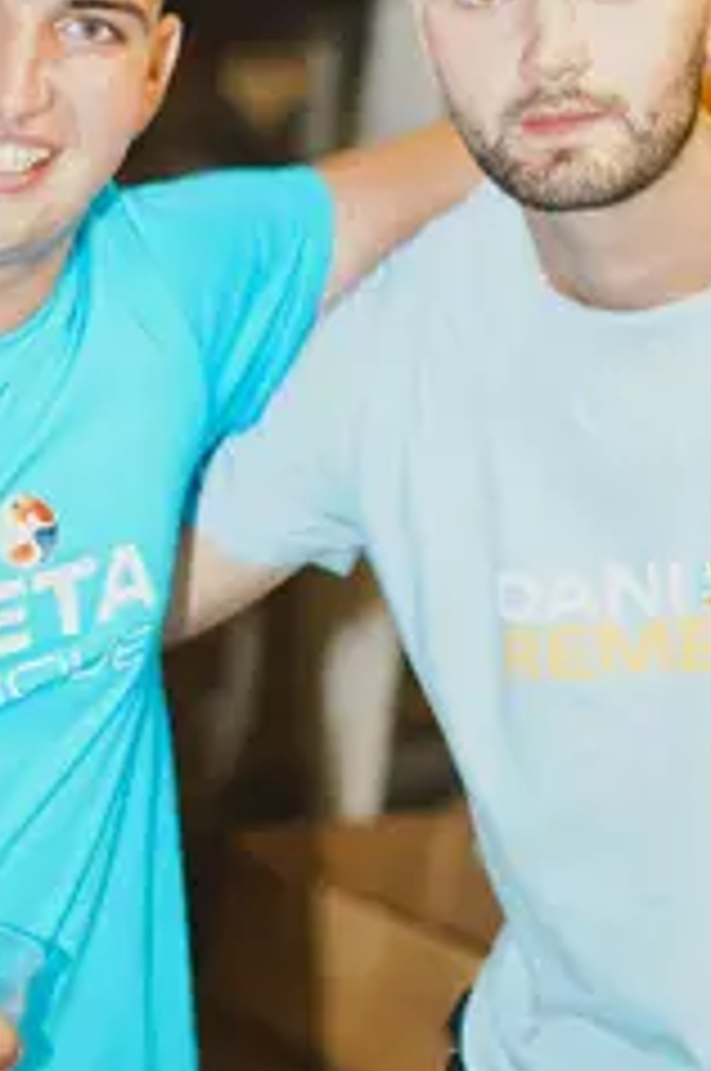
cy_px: 238
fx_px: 3001
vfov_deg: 20.1
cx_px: 270
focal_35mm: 101
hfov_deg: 13.5
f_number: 1.8
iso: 400
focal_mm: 50
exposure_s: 1/100
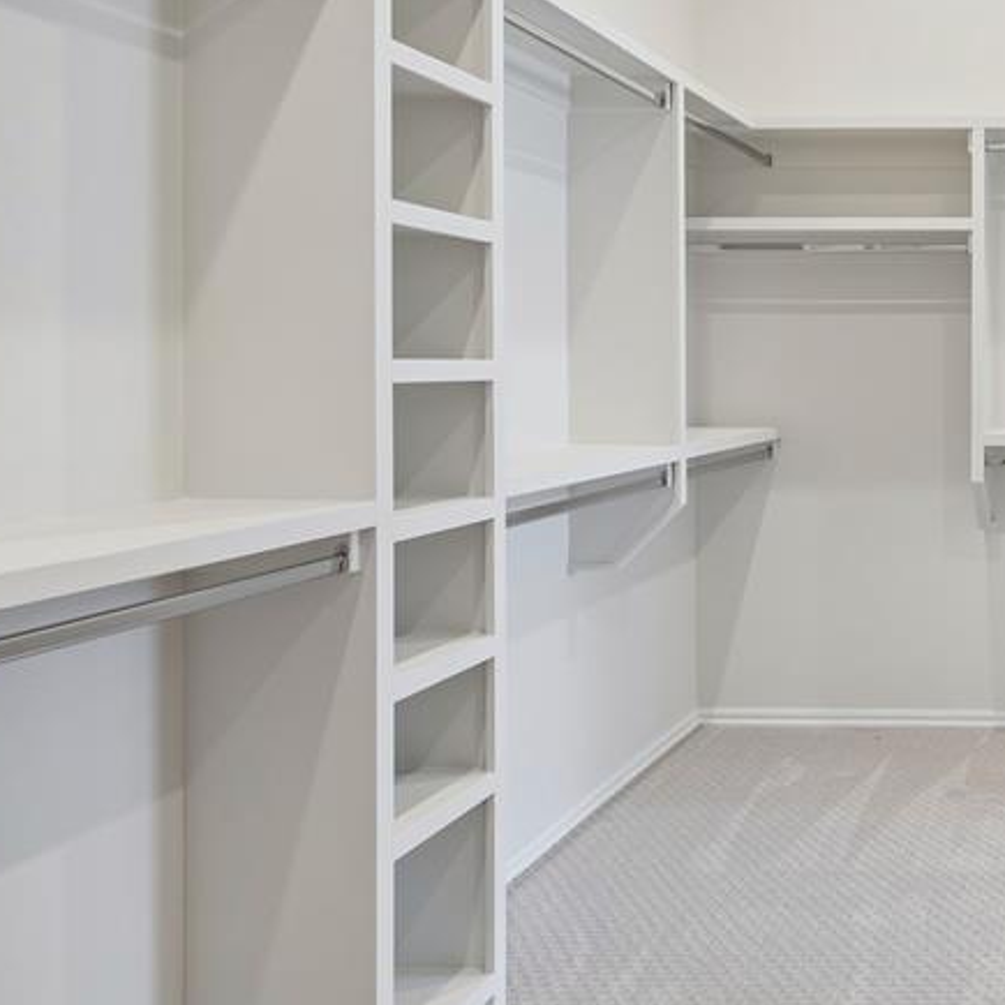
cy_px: 372
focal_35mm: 32
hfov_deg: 41.8
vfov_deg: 50.5
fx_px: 1051
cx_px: 1075
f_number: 8
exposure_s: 1/10
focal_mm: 16
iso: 200
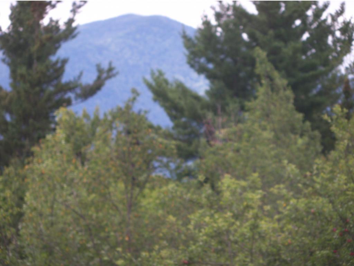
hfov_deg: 6.9
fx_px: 2926
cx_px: 177
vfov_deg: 5.2
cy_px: 133
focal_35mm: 286
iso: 100
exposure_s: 1/125
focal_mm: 50.6
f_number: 8
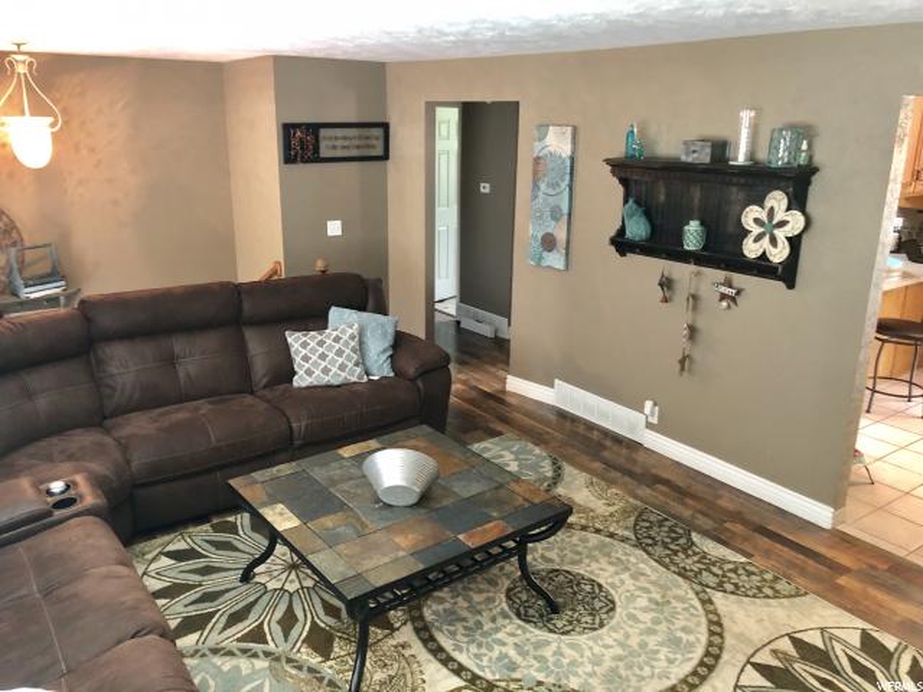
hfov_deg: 63.4
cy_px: 346
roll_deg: -0.9
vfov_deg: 49.7
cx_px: 462
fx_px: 747
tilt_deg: -16.3
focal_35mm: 28
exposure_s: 1/8
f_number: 1.8
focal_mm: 4
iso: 100
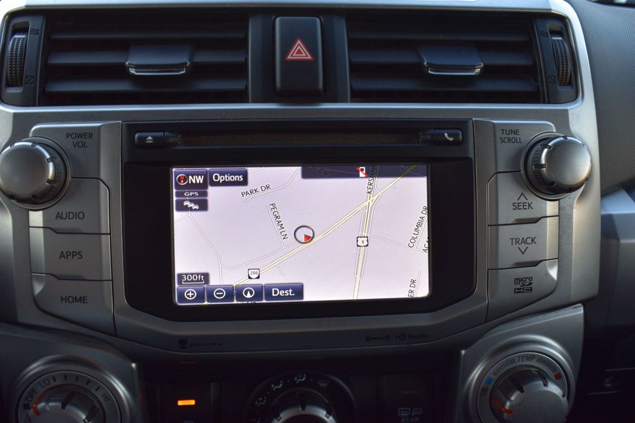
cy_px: 212
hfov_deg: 55.1
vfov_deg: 38.3
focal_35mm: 34
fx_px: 608
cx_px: 318
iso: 400
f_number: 7.1
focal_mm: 23
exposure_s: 1/25
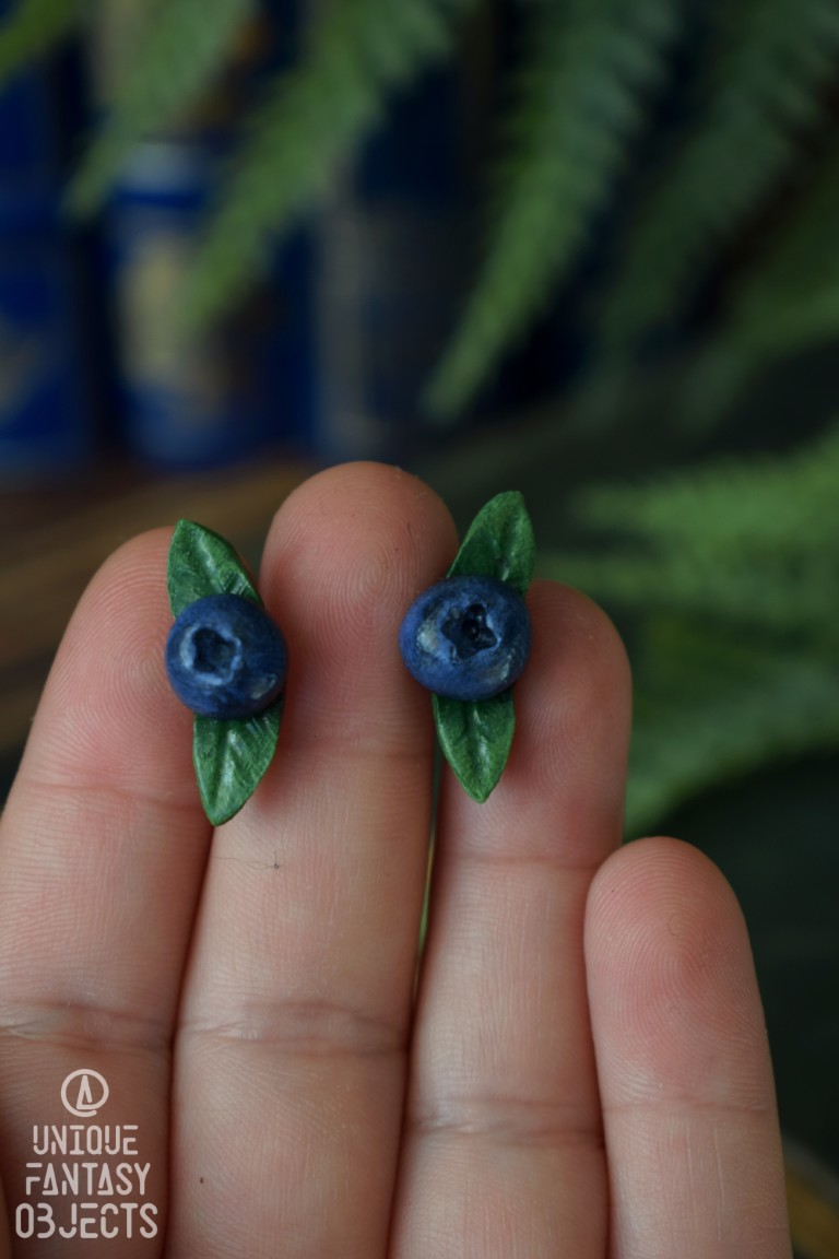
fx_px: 2884
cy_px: 630
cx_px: 420
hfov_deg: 16.6
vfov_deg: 24.6
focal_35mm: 82
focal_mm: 55
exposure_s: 1/100
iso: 400
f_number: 5.6
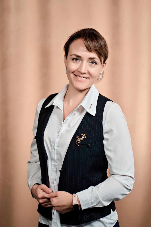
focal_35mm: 85
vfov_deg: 23.9
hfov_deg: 16.1
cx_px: 76
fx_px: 535
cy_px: 114
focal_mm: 85
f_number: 1.8
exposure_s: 1/250
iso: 160
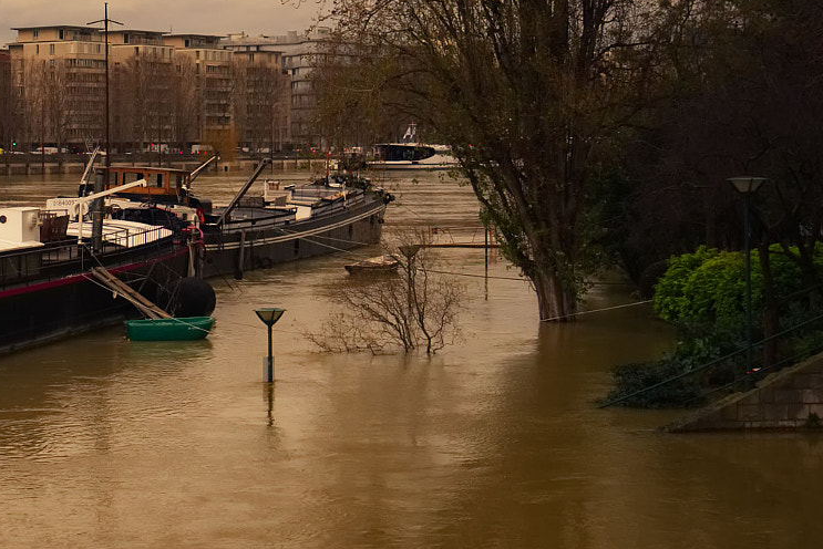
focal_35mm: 84
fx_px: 1921
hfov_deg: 23.5
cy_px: 123
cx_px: 79
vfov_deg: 16.2
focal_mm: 39
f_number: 4
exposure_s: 1/250
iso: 640
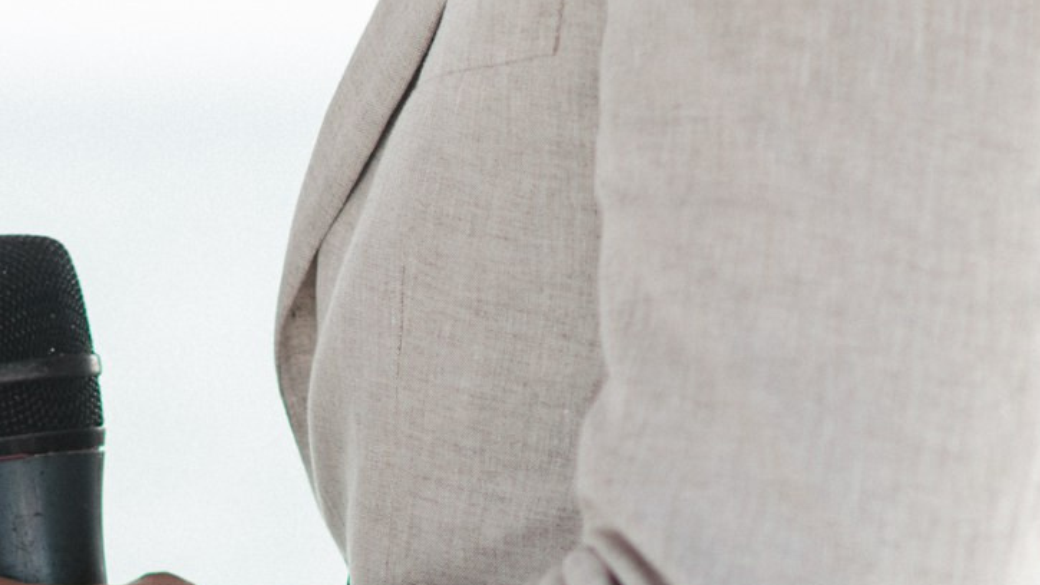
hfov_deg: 5.7
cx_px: -184
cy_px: 828
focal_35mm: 377
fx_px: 10398
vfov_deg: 3.2
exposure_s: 1/800
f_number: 2.8
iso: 100
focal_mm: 85
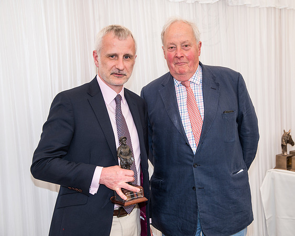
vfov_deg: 25.9
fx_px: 512
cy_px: 118
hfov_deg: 32.1
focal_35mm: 59
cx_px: 169
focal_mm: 52
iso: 200
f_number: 5
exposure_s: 1/60
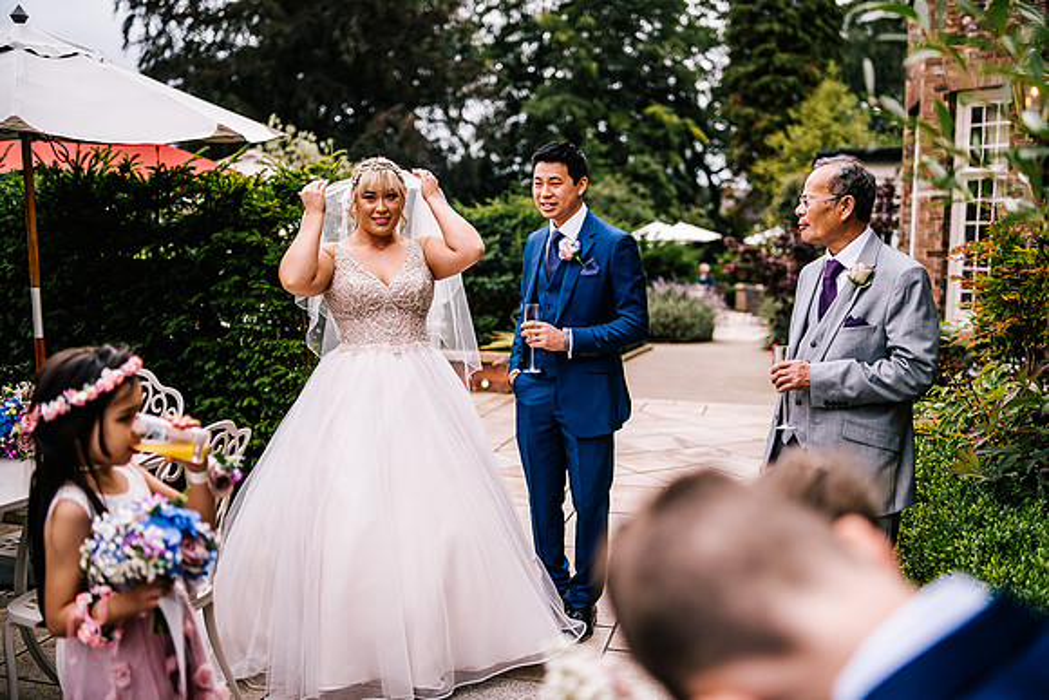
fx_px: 1048
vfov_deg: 36.9
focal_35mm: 36
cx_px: 524
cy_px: 350
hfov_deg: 53.2
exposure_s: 1/2500
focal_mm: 35
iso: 100
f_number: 1.6
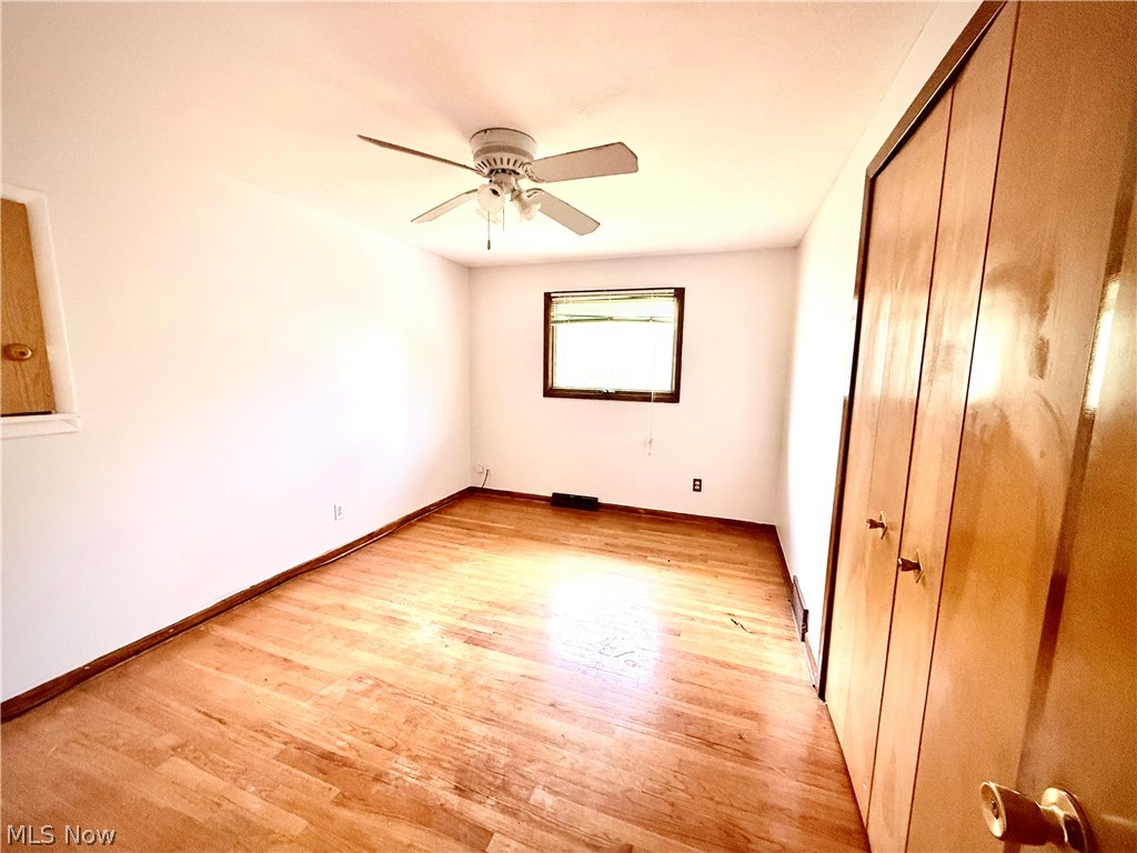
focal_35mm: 14
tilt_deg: -8.3
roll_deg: -1.1
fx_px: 460
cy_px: 426
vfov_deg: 85.7
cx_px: 568
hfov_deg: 102.1
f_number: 2.2
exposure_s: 1/97
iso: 320
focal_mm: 2.22
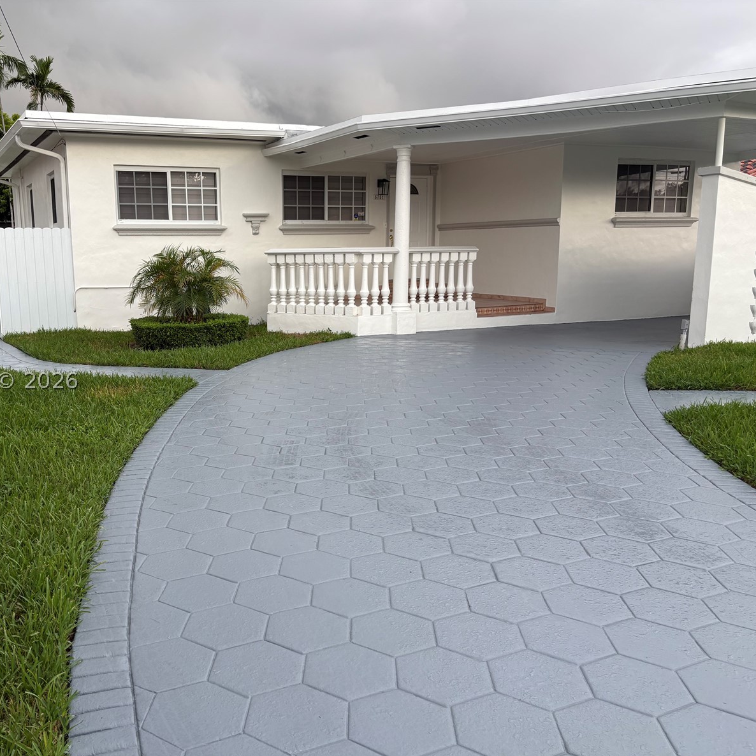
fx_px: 766
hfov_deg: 51.9
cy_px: 381
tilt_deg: -8.5
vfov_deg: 52.5
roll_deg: +0.3
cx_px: 273
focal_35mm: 31
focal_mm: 5.96
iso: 40
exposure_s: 1/311
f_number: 1.6
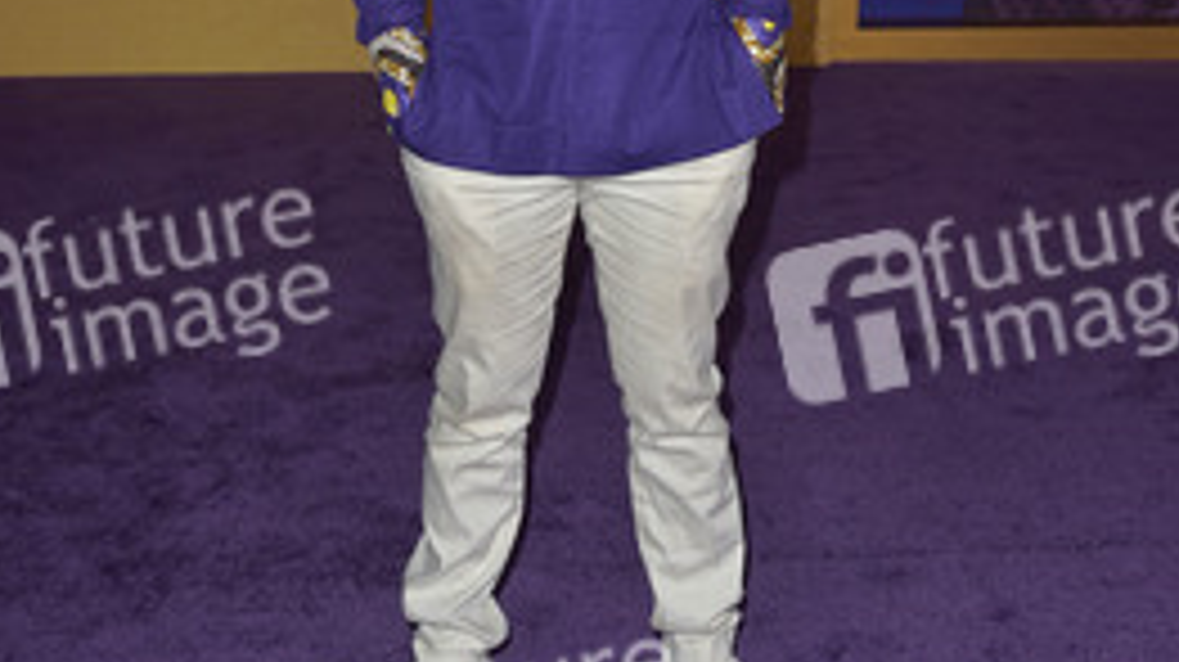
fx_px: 2499
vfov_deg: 14.9
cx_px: 592
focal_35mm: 80
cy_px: 72
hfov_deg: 26.5
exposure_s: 1/250
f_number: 6.3
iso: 320
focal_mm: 50
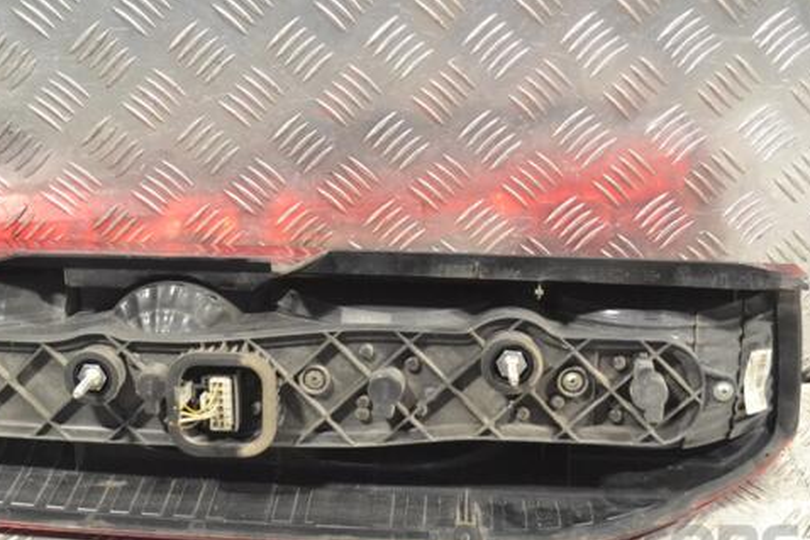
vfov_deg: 24.8
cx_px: 325
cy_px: 325
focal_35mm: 55
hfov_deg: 36.3
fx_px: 1229
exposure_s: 1/160
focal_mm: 29
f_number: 6.3
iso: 3200
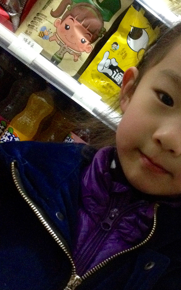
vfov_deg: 34.4
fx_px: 466
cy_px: 173
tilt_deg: +1.4
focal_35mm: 59
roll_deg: -37.6
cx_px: 147
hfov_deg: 21.7
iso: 800
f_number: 2.4
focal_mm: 4.28
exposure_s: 1/15
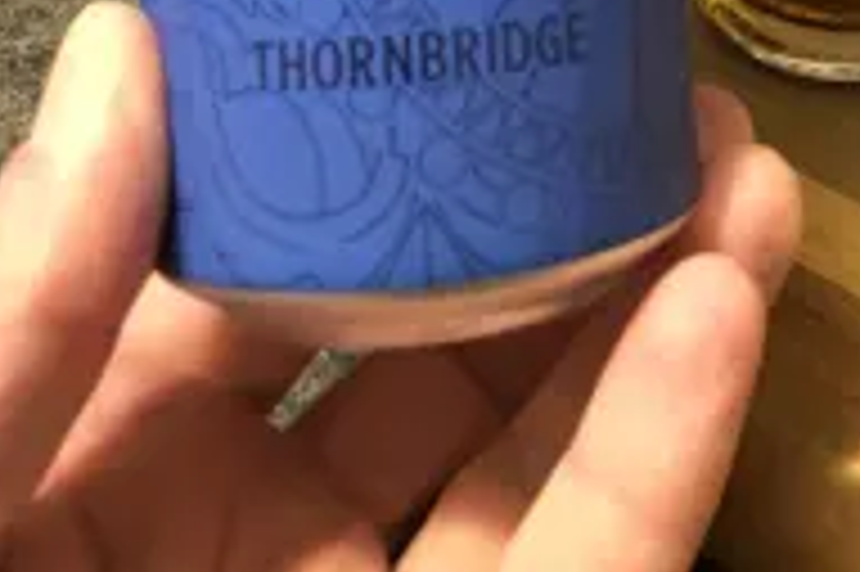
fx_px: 1456
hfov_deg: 32.3
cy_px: -324
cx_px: 635
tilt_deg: -25.0
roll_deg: +2.7
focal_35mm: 61
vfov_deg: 19.1
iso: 100
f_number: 1.8
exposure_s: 1/6
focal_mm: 3.99
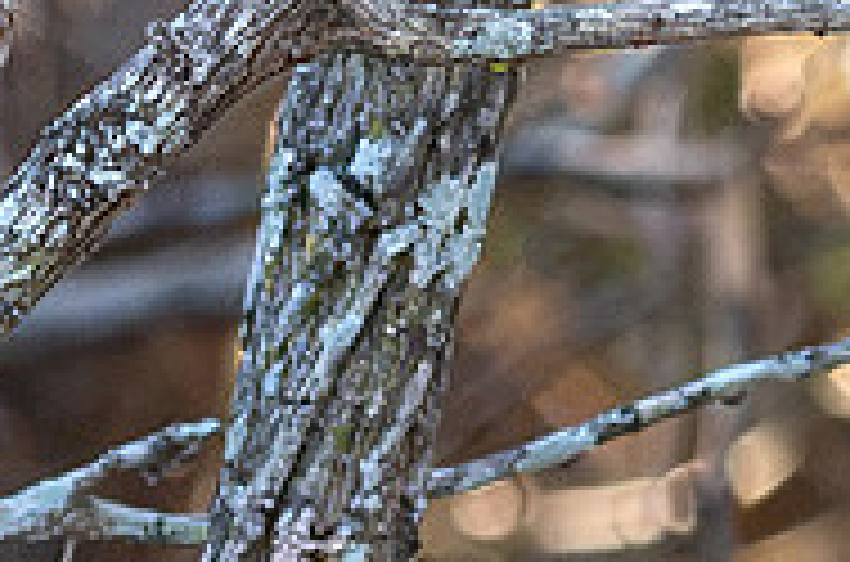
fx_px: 56548
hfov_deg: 0.9
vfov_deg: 0.6
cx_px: 248
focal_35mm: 2401
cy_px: 271
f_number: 8
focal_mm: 200
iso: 1600
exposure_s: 1/800
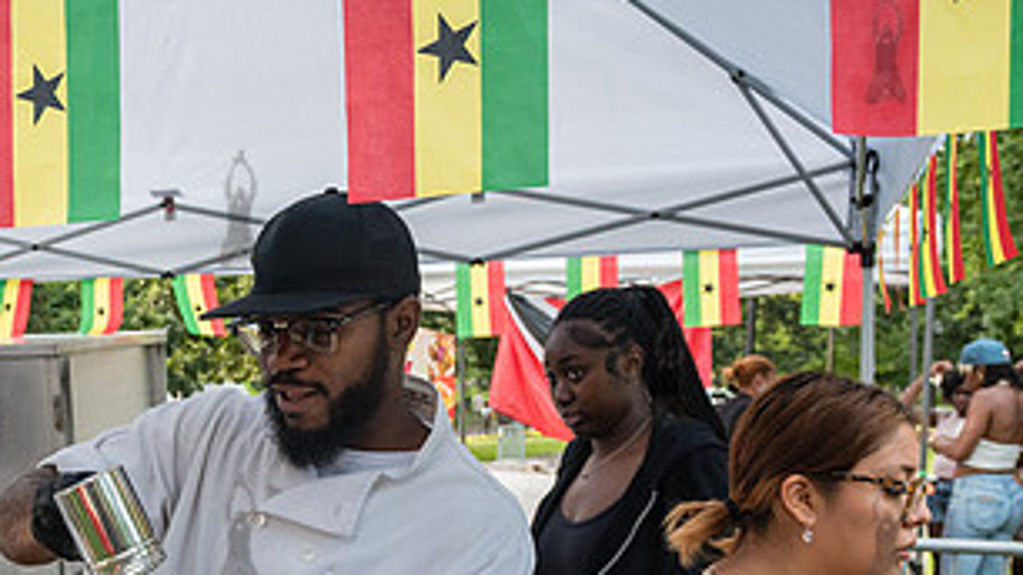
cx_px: 237
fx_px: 1356
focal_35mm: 50
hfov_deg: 40.0
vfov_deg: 23.2
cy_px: 530
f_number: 4.5
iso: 1000
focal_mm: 24
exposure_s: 1/320
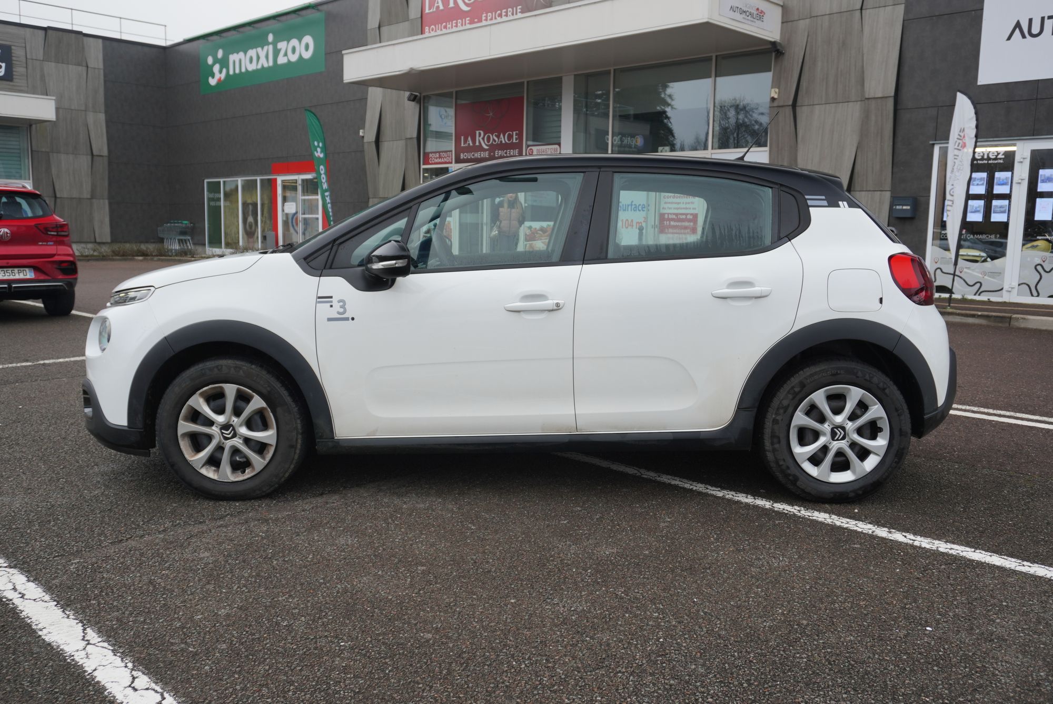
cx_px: 526
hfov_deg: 61.9
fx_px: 878
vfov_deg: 43.7
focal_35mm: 30
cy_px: 352
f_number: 4.5
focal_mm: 20
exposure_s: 1/50
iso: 100
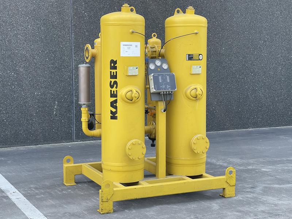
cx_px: 146
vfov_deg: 22.9
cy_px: 110
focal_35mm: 64
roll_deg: +0.0
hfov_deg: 30.3
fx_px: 540
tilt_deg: -5.5
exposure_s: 1/153
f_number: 2.2
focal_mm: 7.5
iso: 20
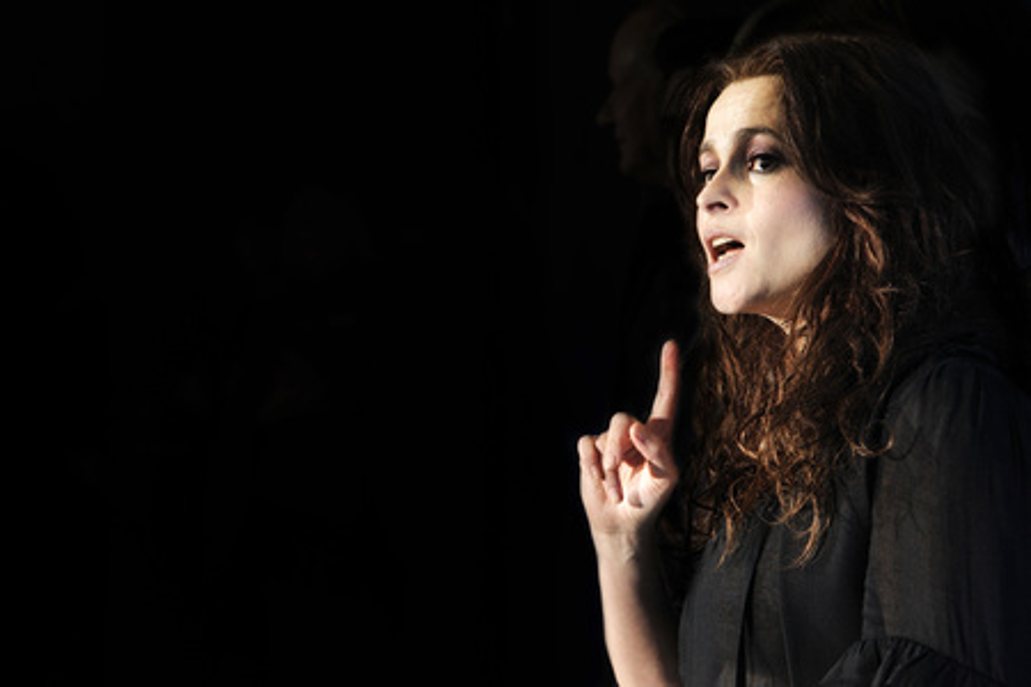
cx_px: 516
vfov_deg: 14.4
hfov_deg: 21.5
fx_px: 2720
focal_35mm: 95
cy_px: 344
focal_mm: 95
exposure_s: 1/200
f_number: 7.1
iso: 200
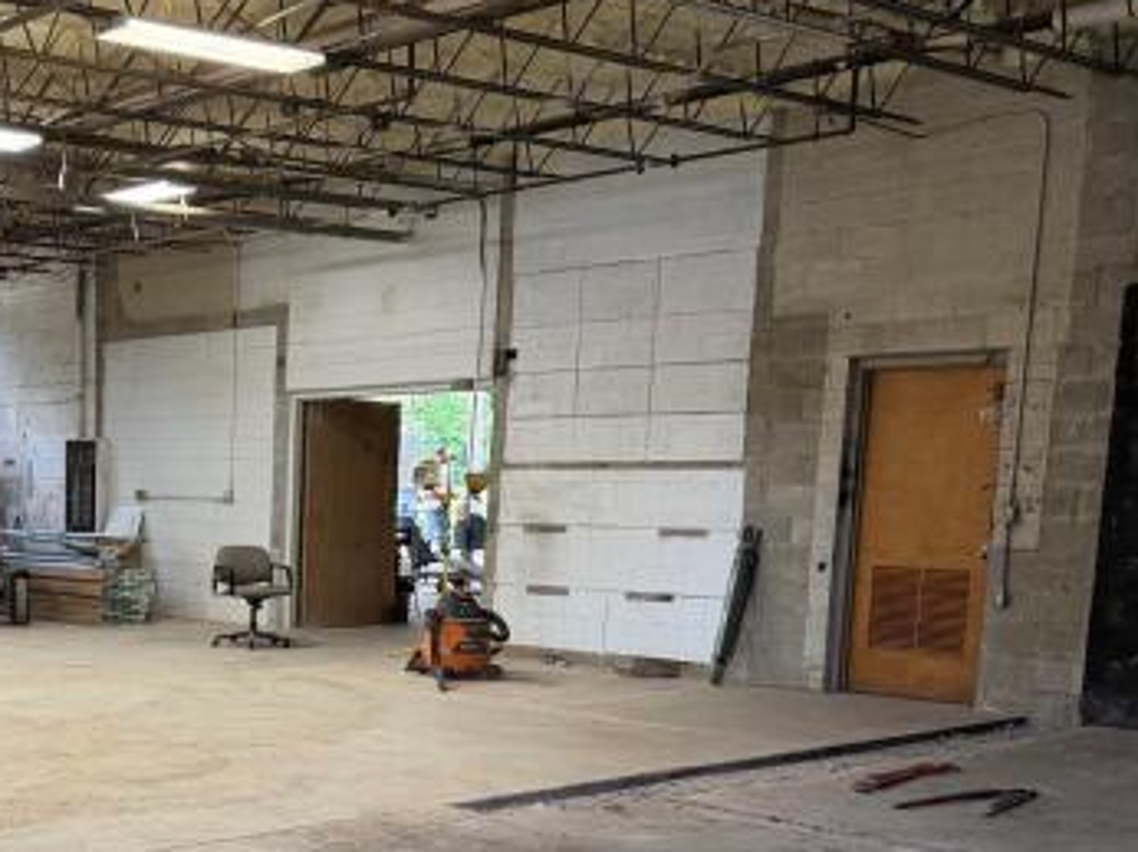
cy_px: 747
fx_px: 1643
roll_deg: -0.7
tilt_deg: -9.4
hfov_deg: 35.7
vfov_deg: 28.1
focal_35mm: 50
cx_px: 92
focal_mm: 6.76
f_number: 1.78
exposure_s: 1/125
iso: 200
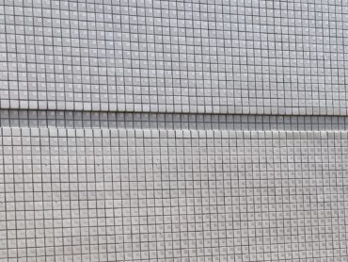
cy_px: 227
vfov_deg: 17.6
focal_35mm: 83
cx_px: 204
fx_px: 835
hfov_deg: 23.5
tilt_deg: +2.4
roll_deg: +2.5
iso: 80
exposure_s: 1/5714
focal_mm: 6.76
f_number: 1.78
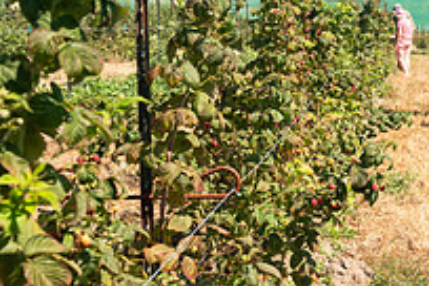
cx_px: 528
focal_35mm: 88
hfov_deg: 21.3
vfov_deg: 15.4
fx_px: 1049
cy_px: 49
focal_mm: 31
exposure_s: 1/4000
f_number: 4
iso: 500
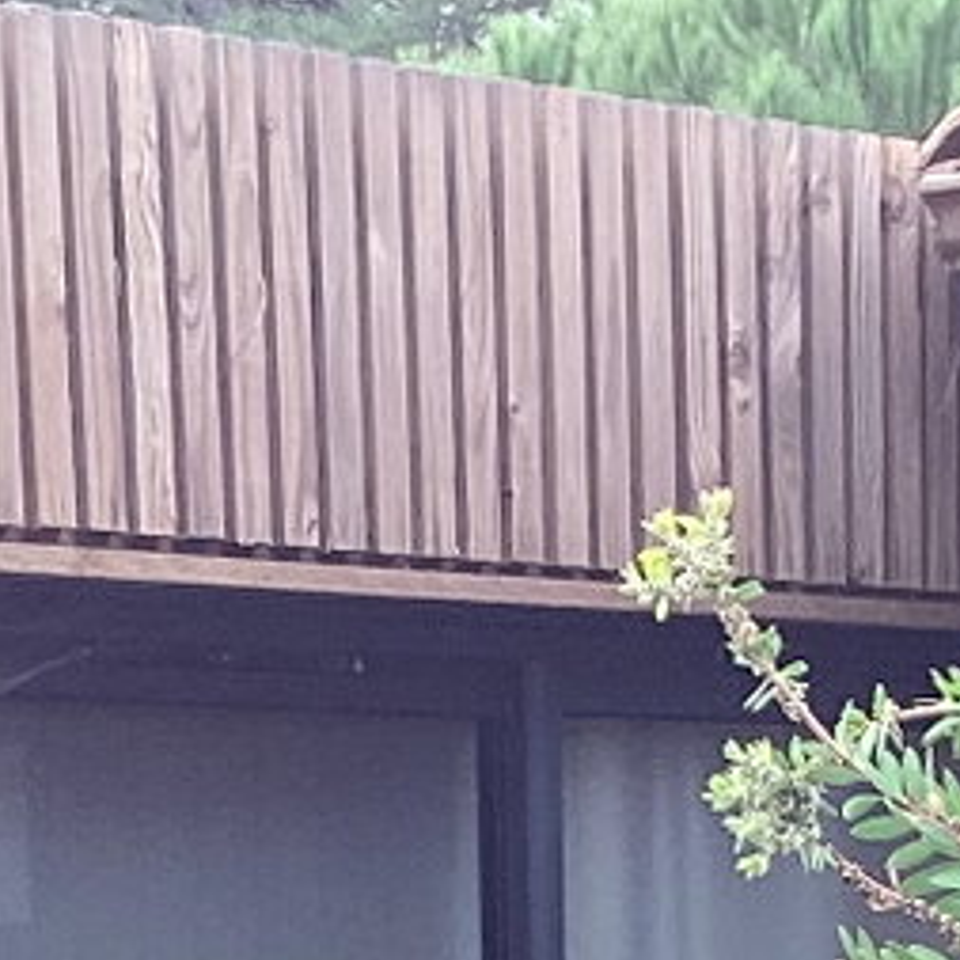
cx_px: 471
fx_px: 5428
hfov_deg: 10.1
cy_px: 2239
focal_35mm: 173
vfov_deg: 9.2
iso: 25
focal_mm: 3.3
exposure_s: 1/120
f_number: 2.4
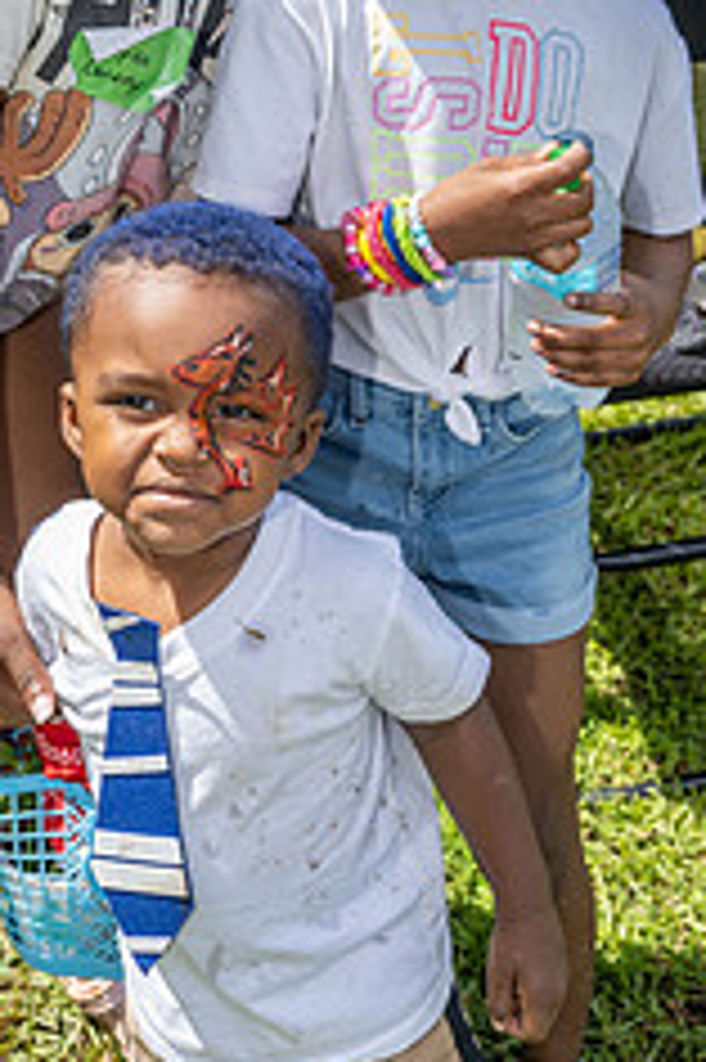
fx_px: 1797
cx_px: 265
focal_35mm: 61
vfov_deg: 31.6
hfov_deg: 22.2
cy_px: 144
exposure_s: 1/200
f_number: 6.3
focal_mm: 32
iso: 64
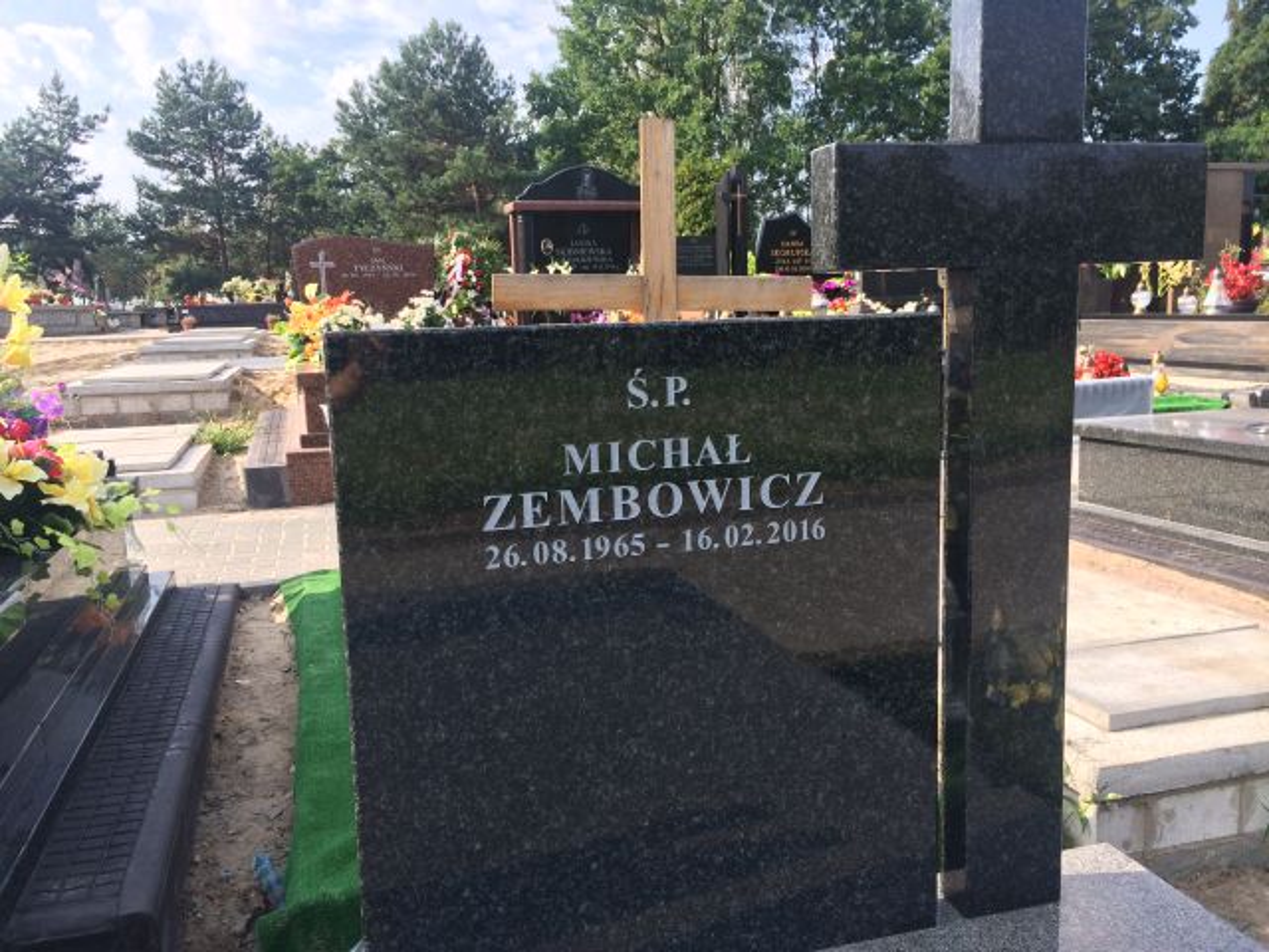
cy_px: 476
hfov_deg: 61.7
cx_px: 634
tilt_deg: -8.3
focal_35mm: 29
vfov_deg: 48.2
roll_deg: +1.2
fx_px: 1063
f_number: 2.2
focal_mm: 4.15
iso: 32
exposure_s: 1/760
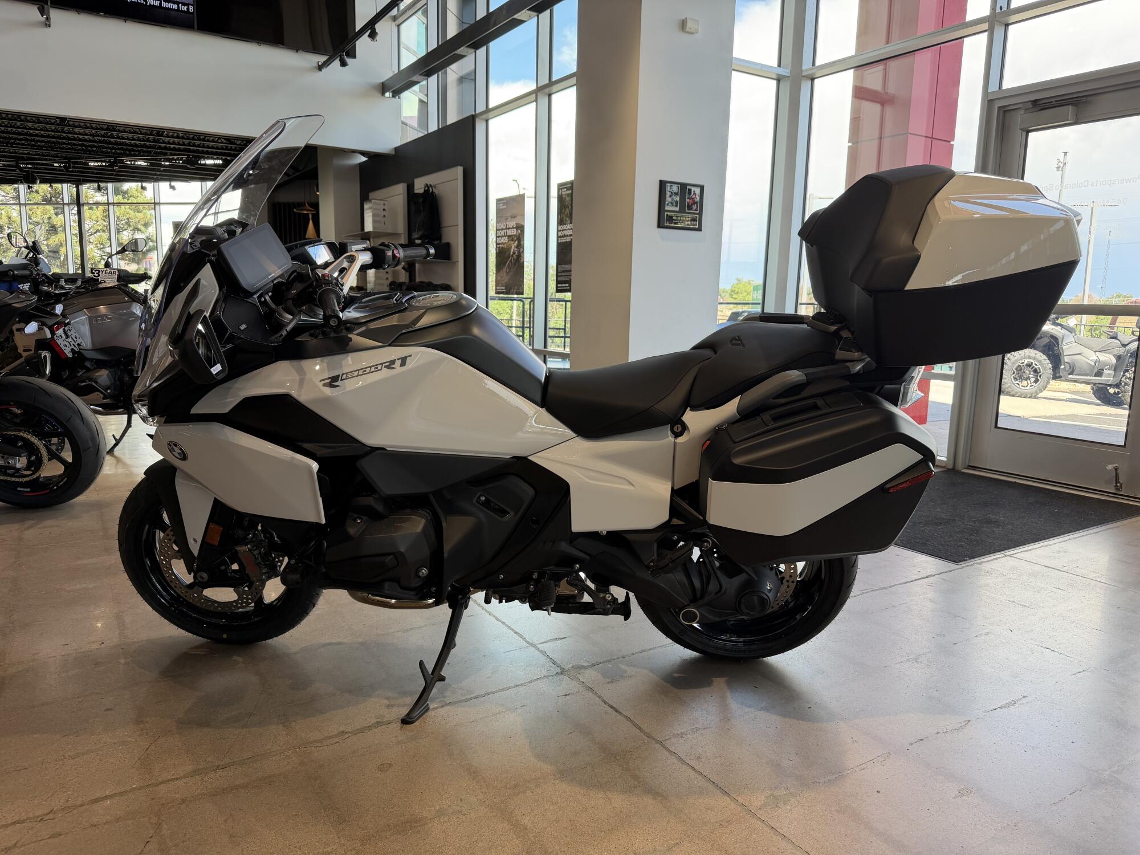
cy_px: 428
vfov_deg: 56.8
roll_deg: -0.7
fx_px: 790
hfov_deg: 71.6
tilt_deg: -8.9
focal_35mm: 24
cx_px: 570
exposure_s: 1/232
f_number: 1.78
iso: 80
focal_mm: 6.76
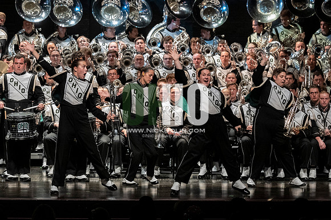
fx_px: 1930
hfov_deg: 9.8
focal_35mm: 210
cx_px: 166
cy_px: 110
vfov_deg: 6.5
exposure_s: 1/500
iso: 4000
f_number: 4
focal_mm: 140
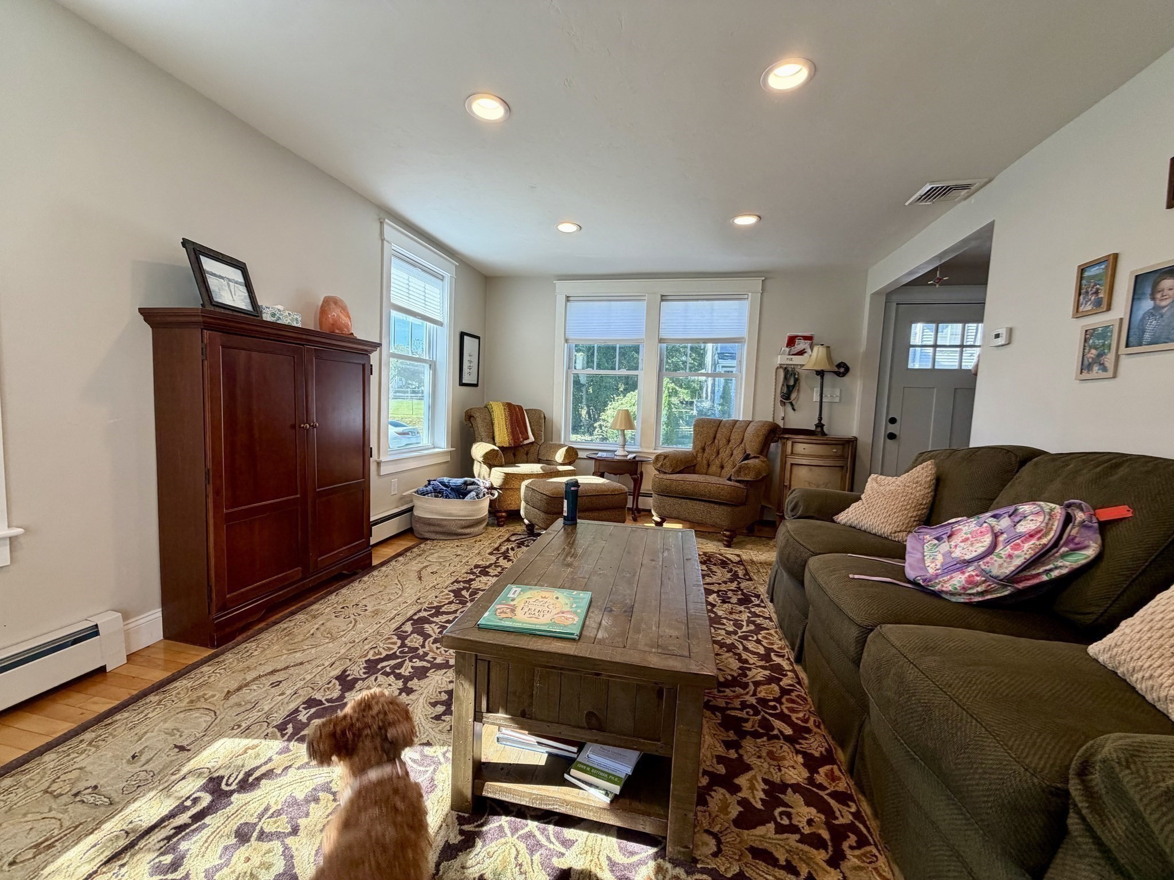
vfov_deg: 85.7
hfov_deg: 102.1
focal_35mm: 14
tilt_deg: -4.4
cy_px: 440
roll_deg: -2.4
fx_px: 475
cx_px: 587
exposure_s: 1/120
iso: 125
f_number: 2.2
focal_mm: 2.22
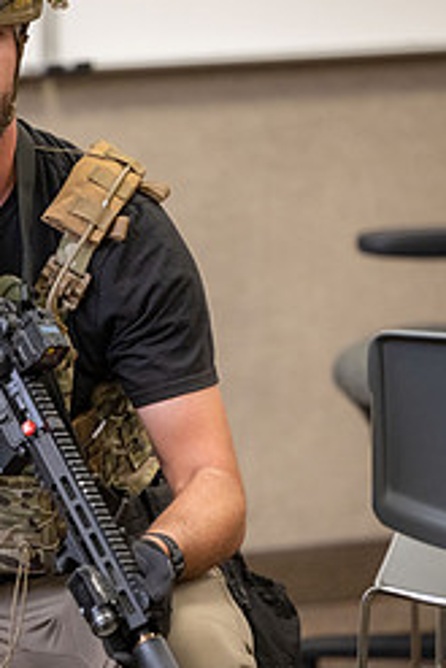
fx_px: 5400
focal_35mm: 291
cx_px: 54
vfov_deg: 7.1
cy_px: 395
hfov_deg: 4.7
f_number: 2.8
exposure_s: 1/500
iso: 2000
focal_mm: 160
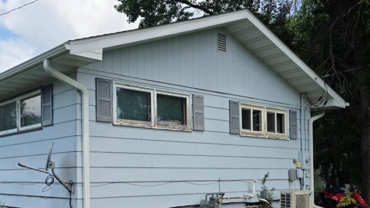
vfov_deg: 27.8
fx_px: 412
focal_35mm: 42
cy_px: 163
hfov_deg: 46.7
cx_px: 94
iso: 80
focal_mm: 6.3
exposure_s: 1/3559
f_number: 1.7
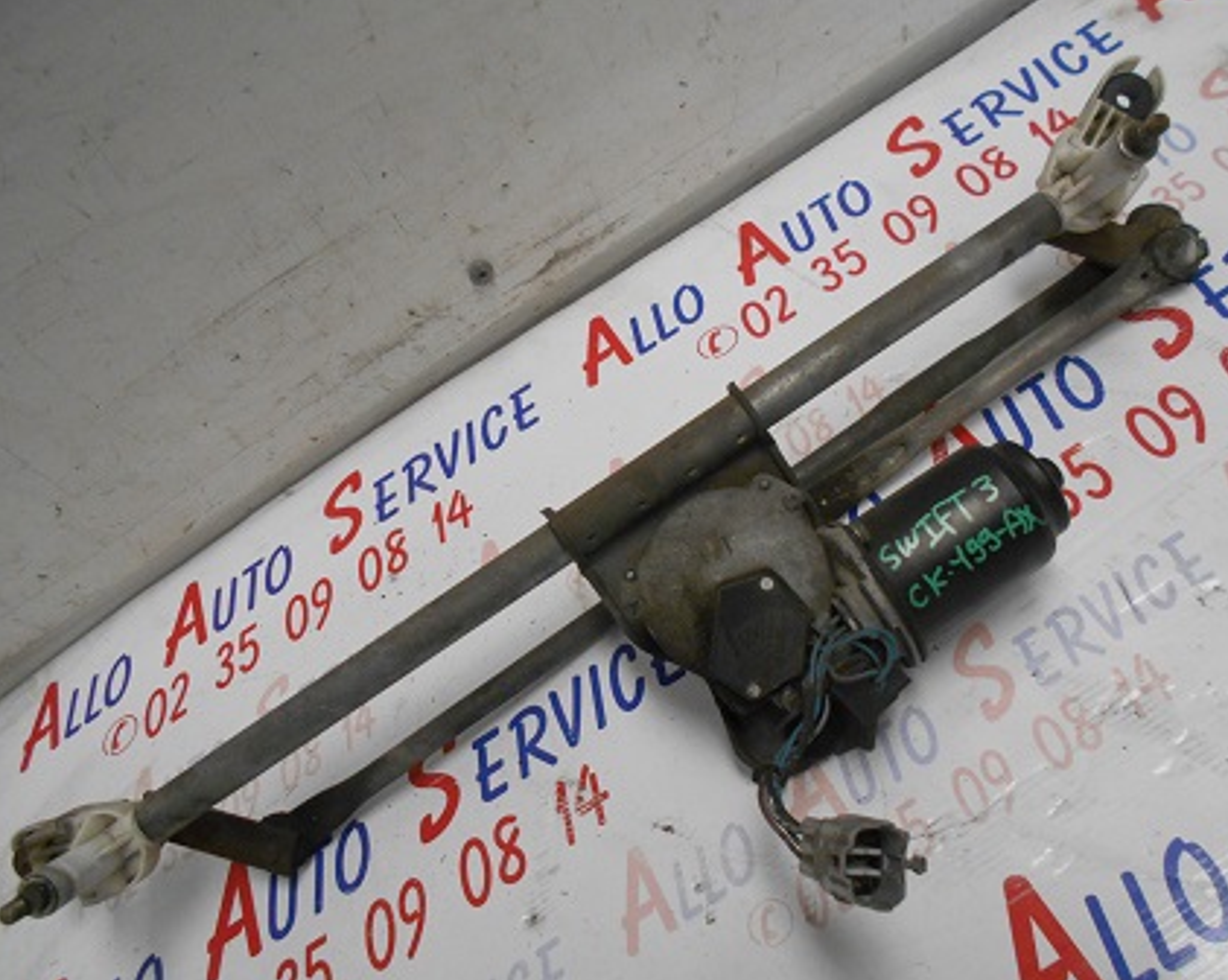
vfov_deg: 51.5
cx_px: 650
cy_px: 484
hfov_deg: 62.2
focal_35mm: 28
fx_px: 1017
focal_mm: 4.6
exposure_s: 1/30
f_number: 3.2
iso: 400
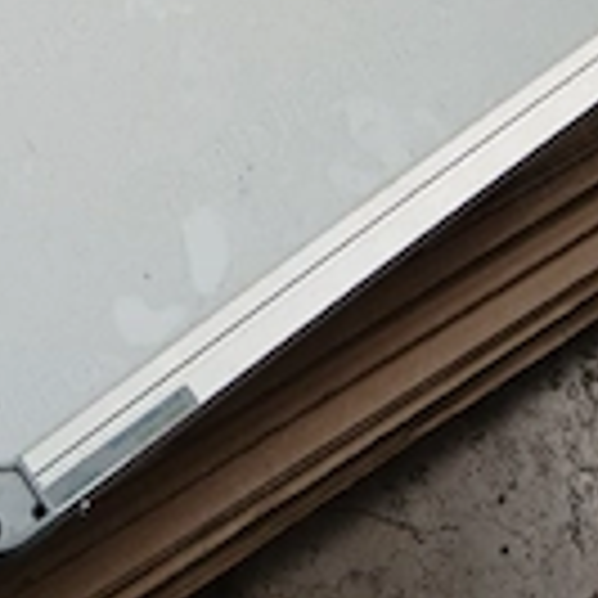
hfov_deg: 24.2
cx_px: 45
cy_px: -189
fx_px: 1349
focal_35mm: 69
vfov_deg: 22.3
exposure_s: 1/101
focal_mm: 3.98
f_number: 1.8
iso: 32
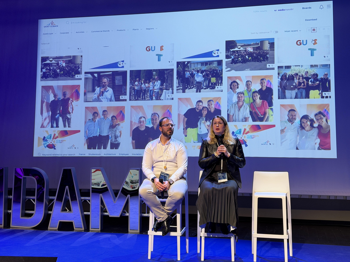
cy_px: 131
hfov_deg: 39.7
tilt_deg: +2.4
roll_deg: -0.2
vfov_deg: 30.3
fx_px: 485
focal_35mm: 48
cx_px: 175
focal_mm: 6.76
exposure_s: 1/51
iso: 80
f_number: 1.78
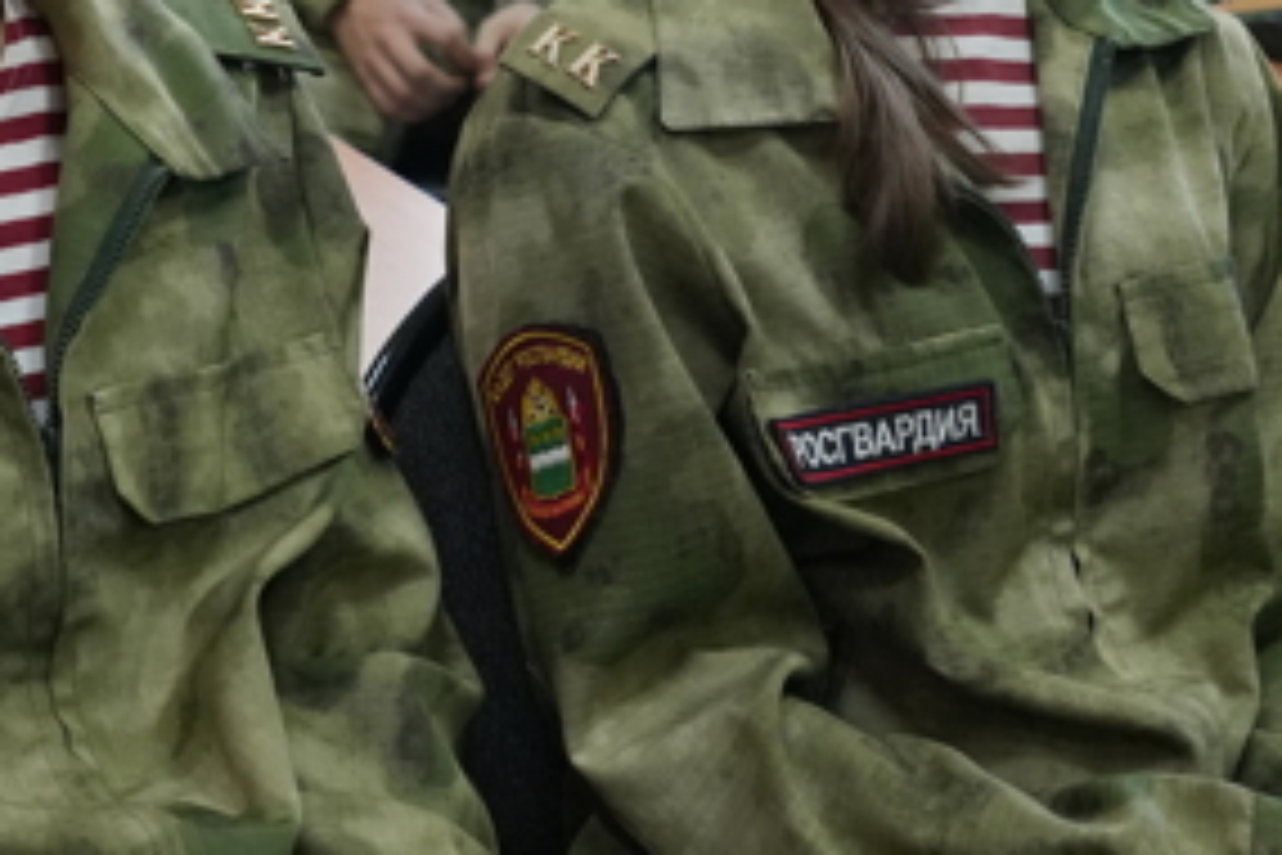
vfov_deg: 9.8
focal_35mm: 139
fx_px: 4939
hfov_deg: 14.8
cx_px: 499
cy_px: -94
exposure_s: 1/320
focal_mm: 35.1
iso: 3200
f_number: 4.5
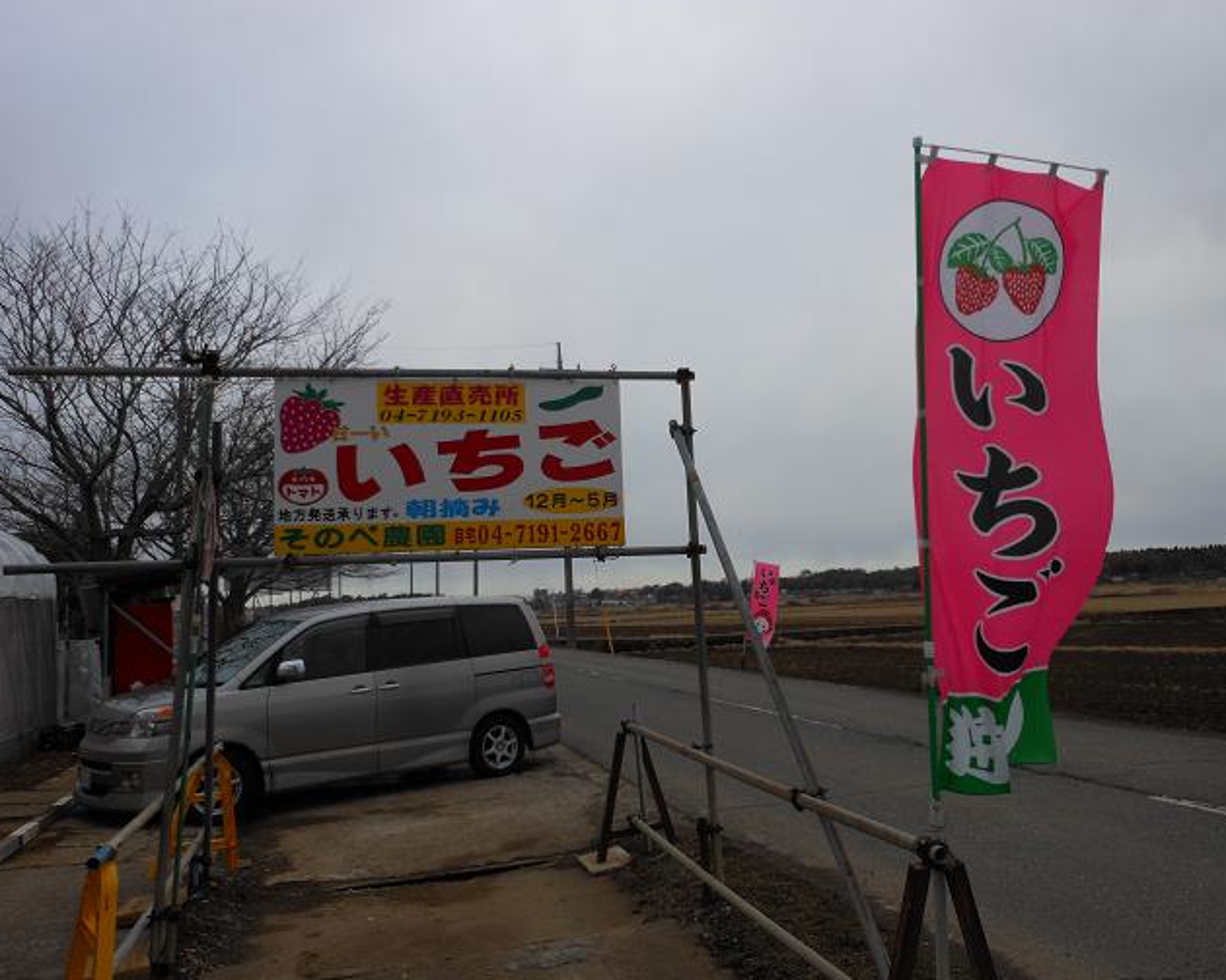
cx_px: 636
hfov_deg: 58.8
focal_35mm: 30
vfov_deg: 48.5
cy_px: 489
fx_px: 1089
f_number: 3.7
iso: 80
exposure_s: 1/800
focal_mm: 5
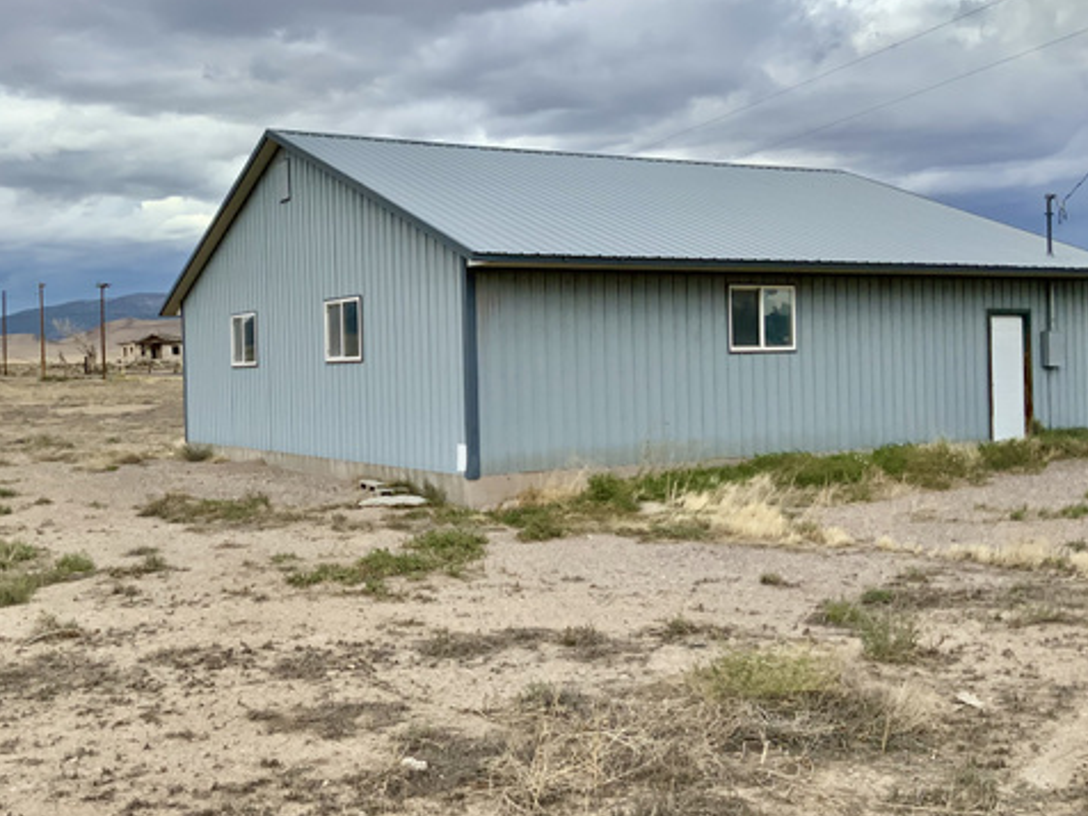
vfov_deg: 36.8
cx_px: 395
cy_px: 370
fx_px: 1226
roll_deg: +1.4
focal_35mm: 39
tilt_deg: -0.2
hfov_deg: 47.3
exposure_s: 1/1098
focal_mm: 3
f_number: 1.8
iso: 16
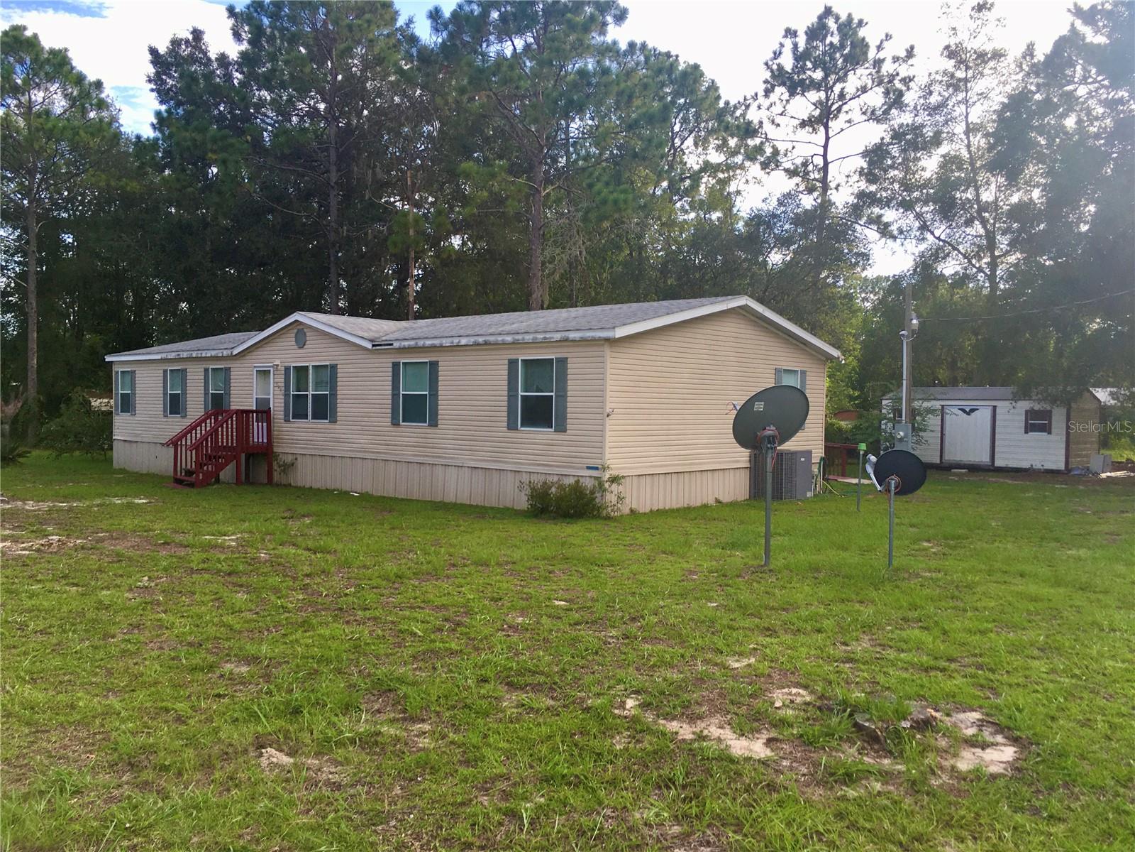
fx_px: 951
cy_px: 426
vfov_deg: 48.2
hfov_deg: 61.7
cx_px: 568
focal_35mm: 29
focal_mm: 4.15
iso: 25
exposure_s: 1/388
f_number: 2.2
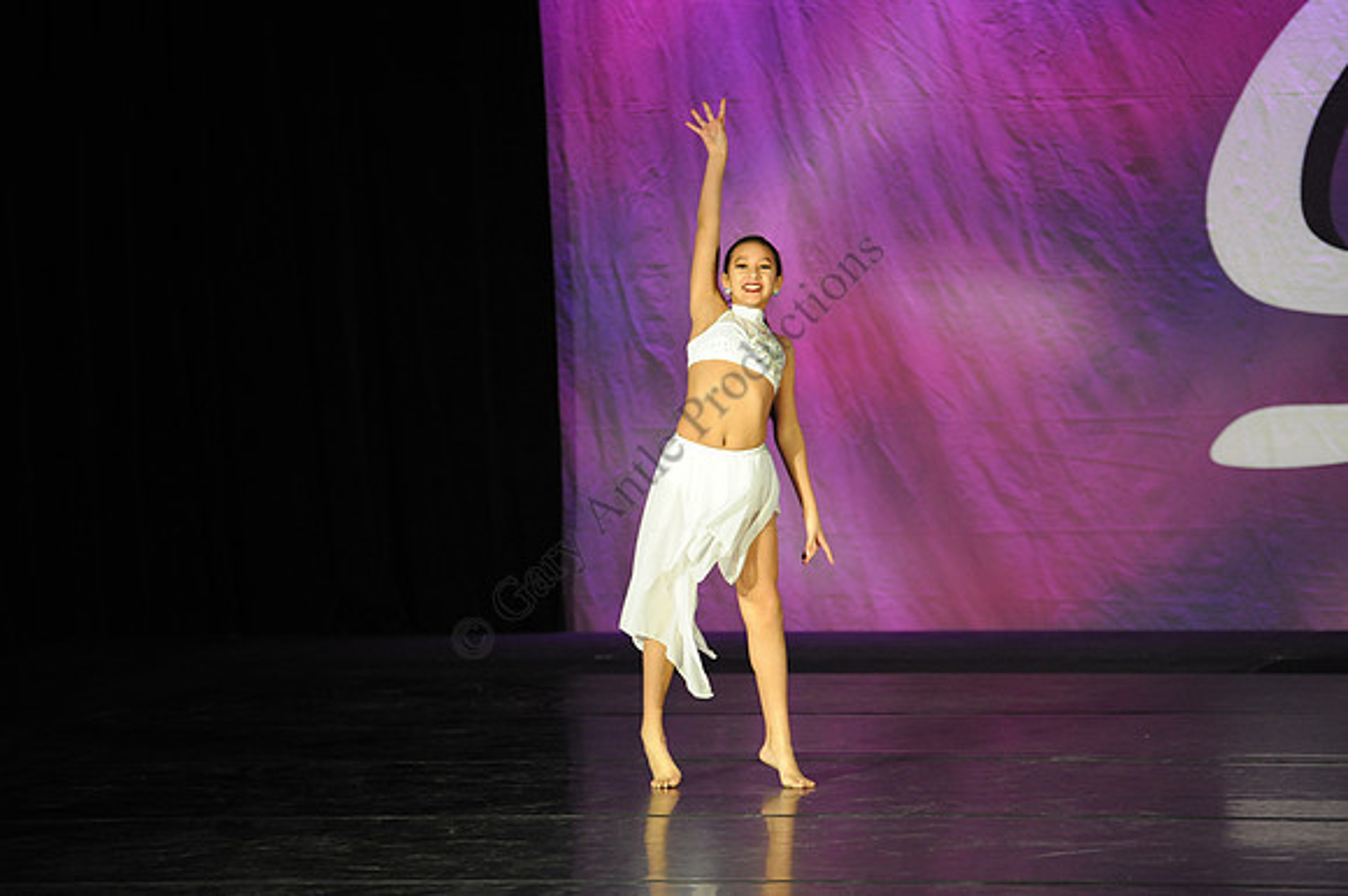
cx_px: 674
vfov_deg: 8.1
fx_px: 6362
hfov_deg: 12.1
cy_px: 448
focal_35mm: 170
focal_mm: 170
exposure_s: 1/400
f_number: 2.8
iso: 2500
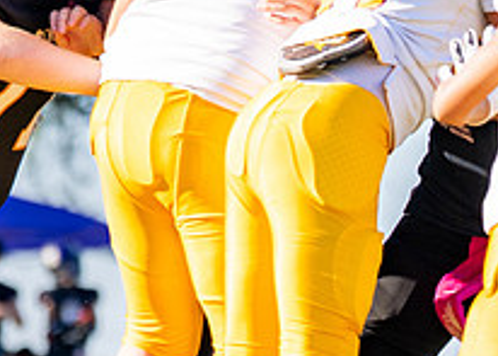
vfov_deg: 2.5
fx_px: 8257
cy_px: 98
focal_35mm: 584
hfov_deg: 3.5
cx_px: 484
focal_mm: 118
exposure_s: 1/2500
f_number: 2.8
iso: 160
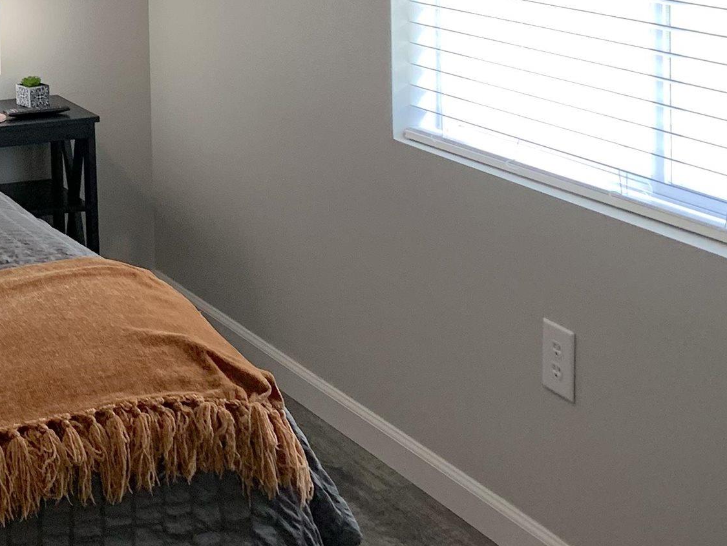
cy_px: -157
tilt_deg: -1.3
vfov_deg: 19.2
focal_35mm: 71
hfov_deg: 25.5
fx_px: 1491
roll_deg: +0.7
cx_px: -65
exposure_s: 1/69
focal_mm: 4.25
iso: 100
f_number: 1.8
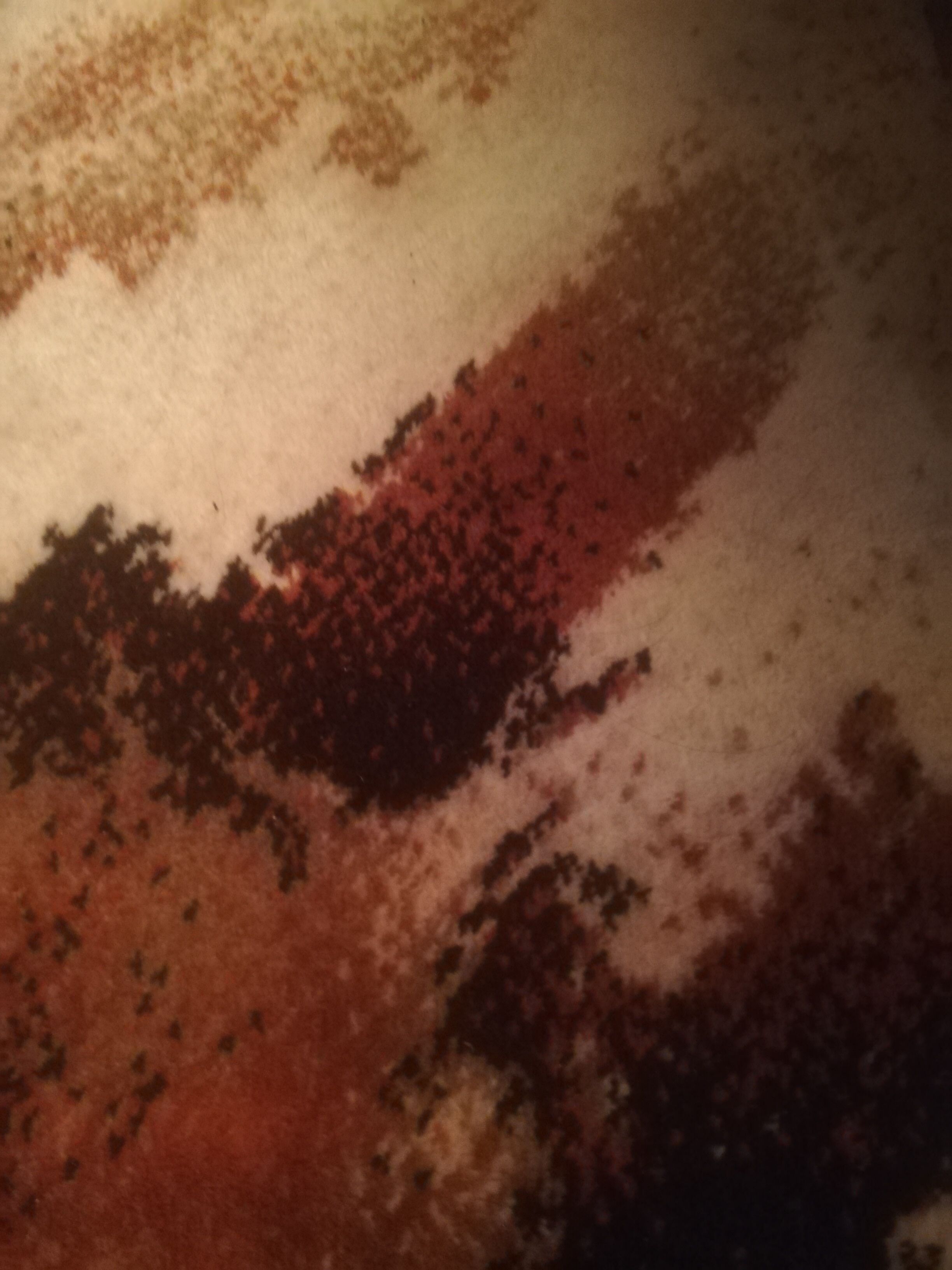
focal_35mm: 26
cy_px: 635
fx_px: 953
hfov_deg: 53.1
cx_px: 476
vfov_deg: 67.3
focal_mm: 3.81
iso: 1600
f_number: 2.2
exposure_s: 1/12.5
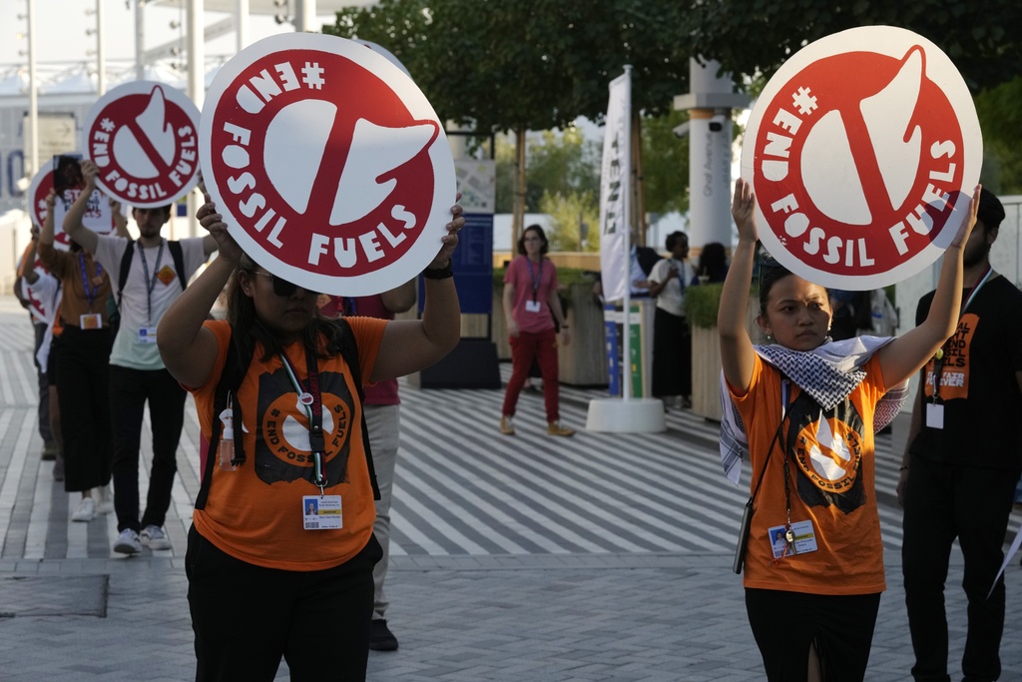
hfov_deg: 23.9
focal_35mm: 85
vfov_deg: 16.1
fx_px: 2413
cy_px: 341
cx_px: 511
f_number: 7.1
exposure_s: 1/1600
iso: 1250
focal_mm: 85
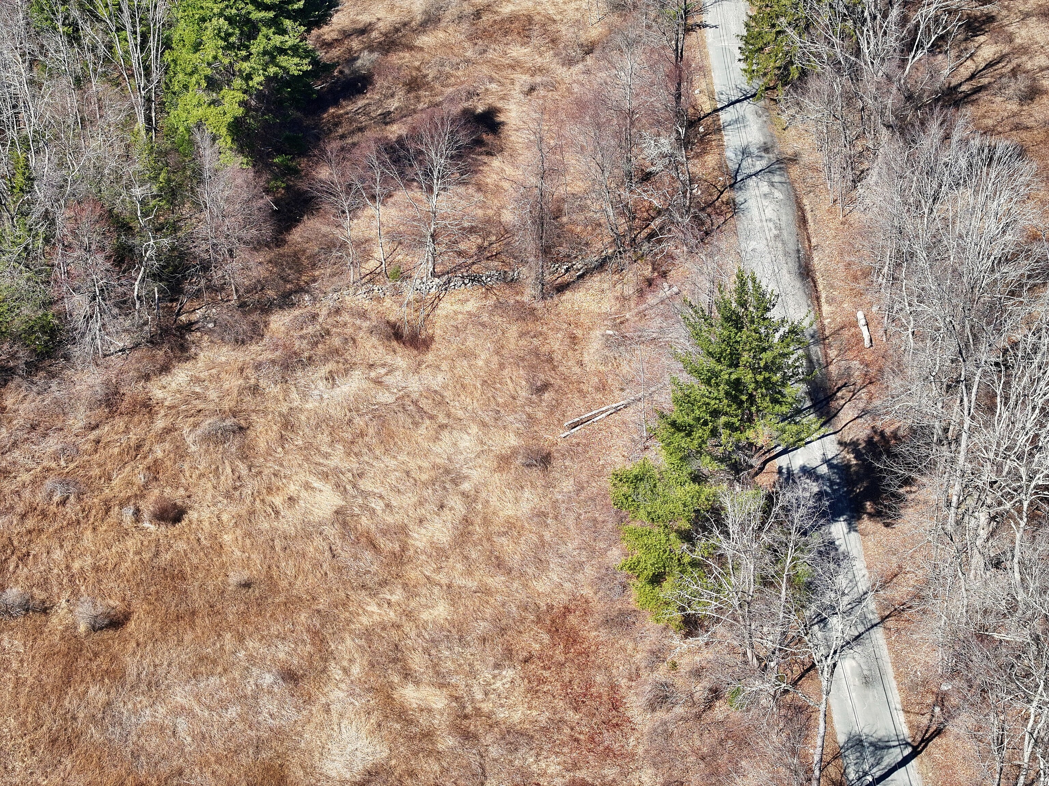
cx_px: 524
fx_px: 2121
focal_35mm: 70
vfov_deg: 21.0
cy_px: 393
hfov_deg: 27.8
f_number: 2.8
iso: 100
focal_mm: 19.35
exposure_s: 1/640
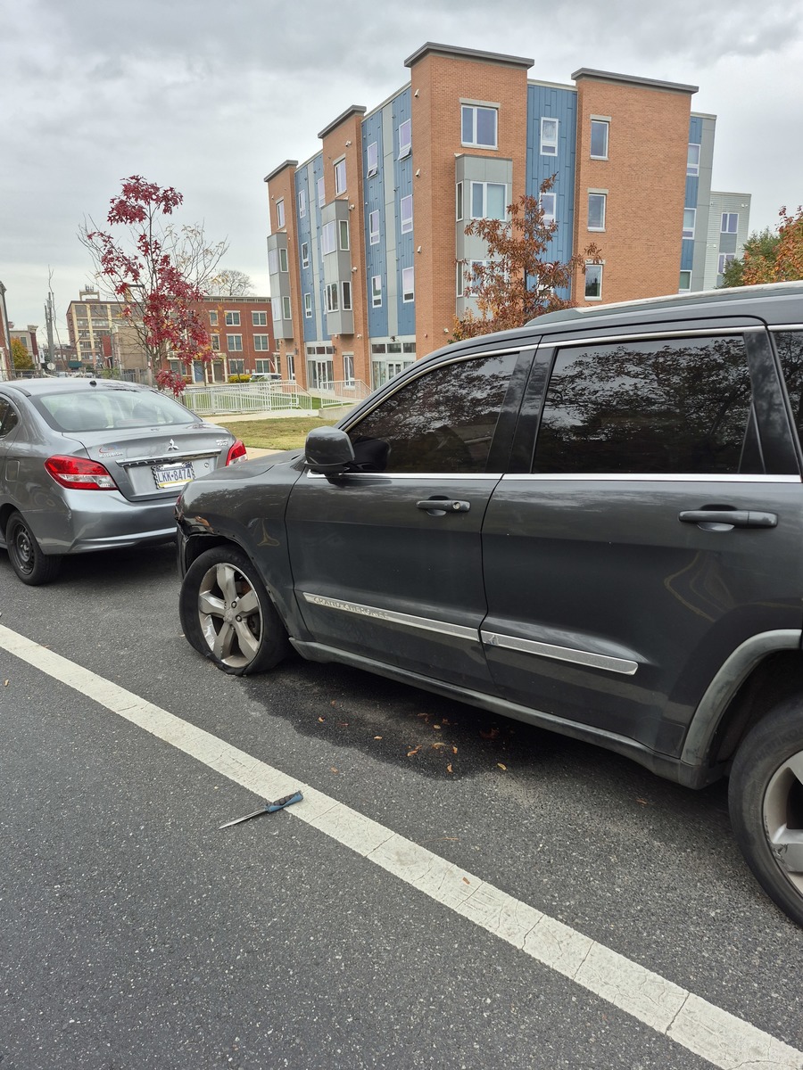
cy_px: 535
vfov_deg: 73.9
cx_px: 402
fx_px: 711
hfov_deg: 58.9
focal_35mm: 23
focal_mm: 5.4
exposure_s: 1/248
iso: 25
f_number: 1.8
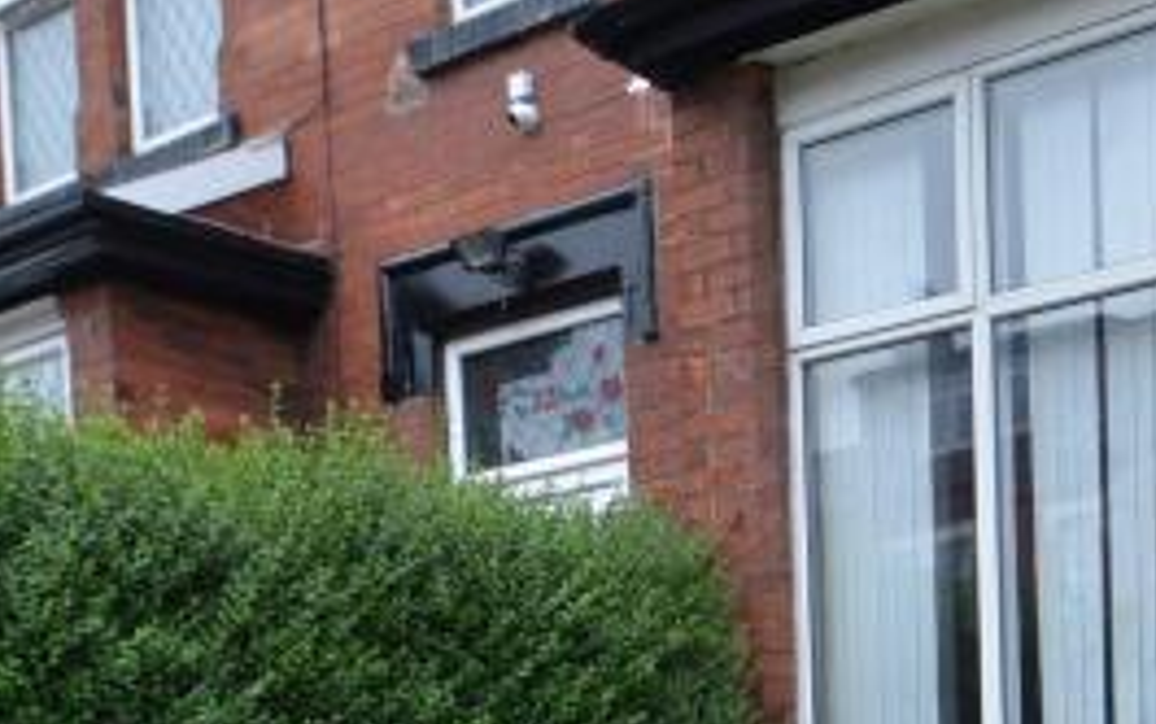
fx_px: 1860
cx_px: 973
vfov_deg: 19.8
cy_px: 999
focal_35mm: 59
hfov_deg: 33.2
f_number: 4.8
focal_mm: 10
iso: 400
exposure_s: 1/90
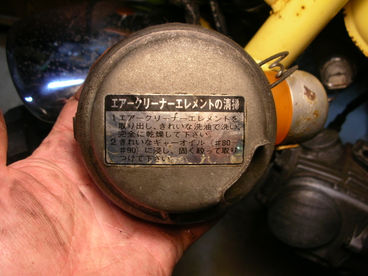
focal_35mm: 35
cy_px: 138
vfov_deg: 40.7
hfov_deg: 52.6
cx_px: 184
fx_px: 372
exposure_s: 1/10.8
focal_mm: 5.8
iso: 50
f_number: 3
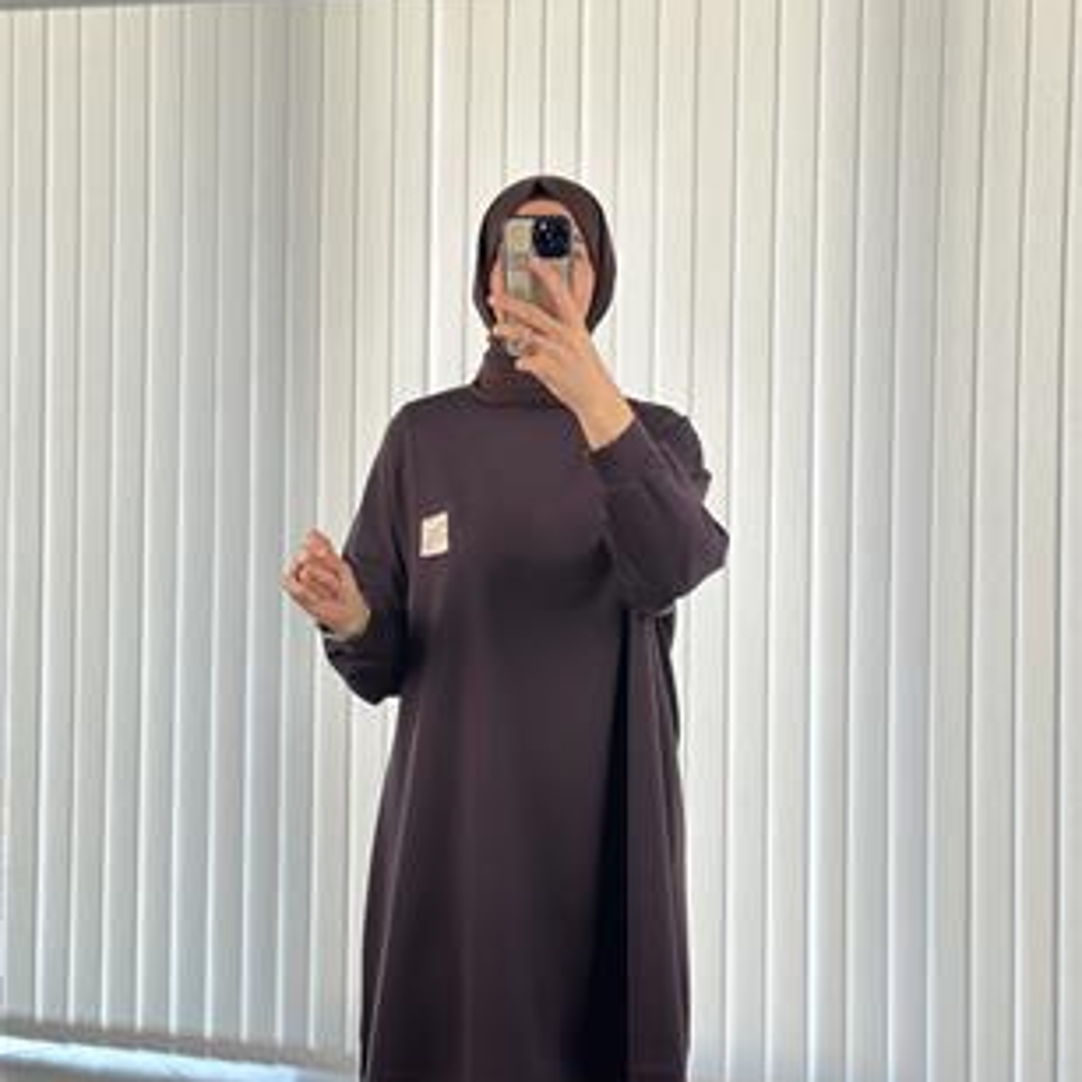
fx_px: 2016
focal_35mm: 57
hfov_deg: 30.0
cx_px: 543
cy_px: 492
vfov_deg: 30.0
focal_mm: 6.86
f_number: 1.78
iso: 80
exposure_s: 1/264
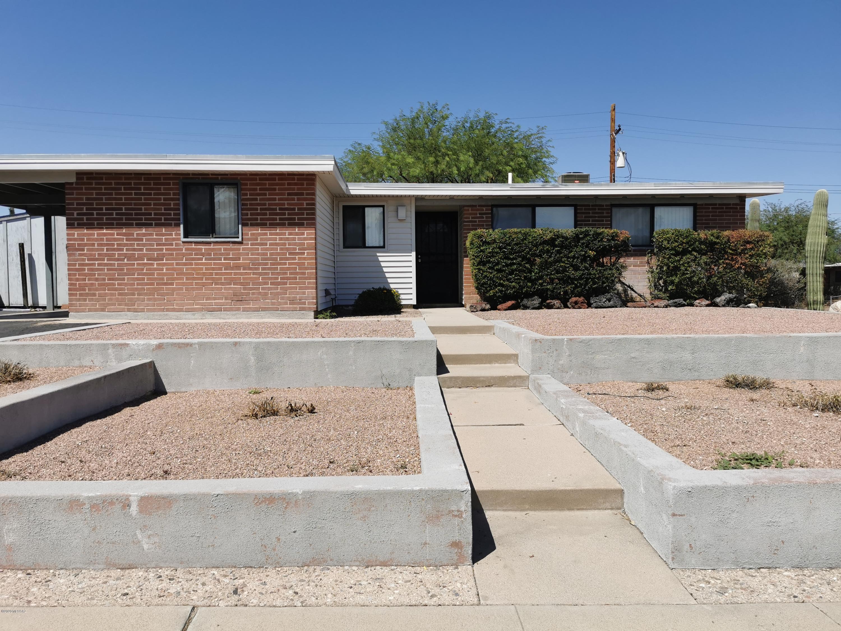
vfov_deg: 51.4
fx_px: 656
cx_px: 420
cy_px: 316
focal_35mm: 27
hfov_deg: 65.3
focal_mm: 5.56
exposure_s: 1/6098
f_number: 1.6
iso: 50
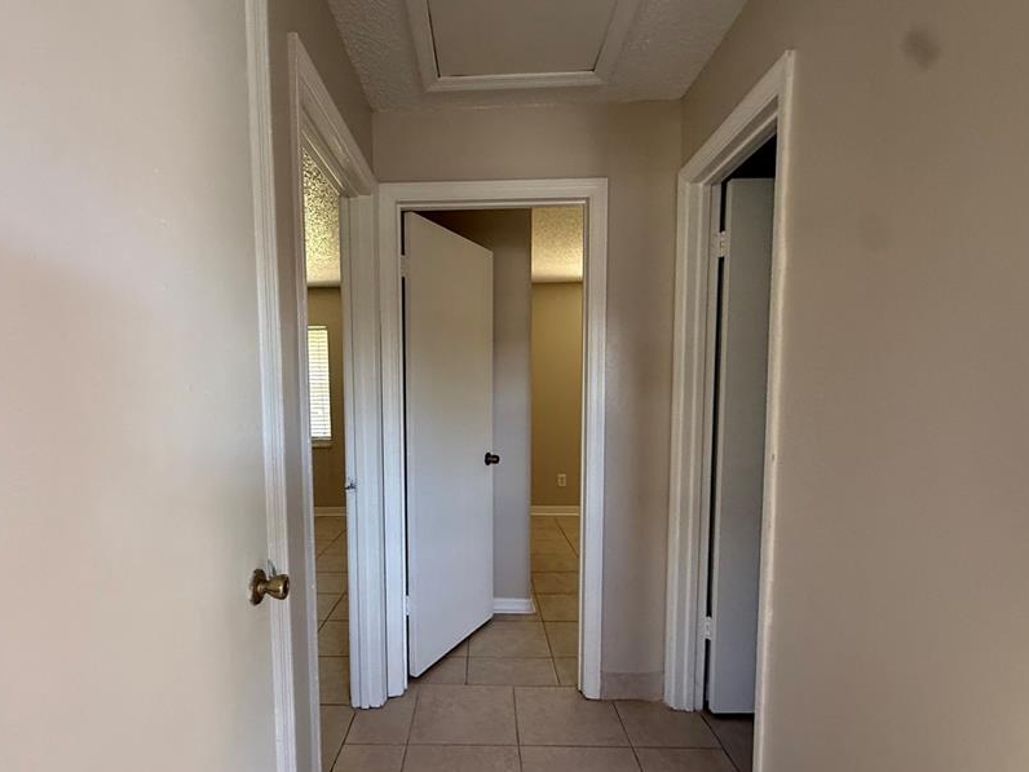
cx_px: 463
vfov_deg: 71.3
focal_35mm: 18
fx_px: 535
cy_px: 434
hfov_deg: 87.5
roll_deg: +0.7
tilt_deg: -1.8
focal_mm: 2.22
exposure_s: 1/93
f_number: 2.2
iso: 320
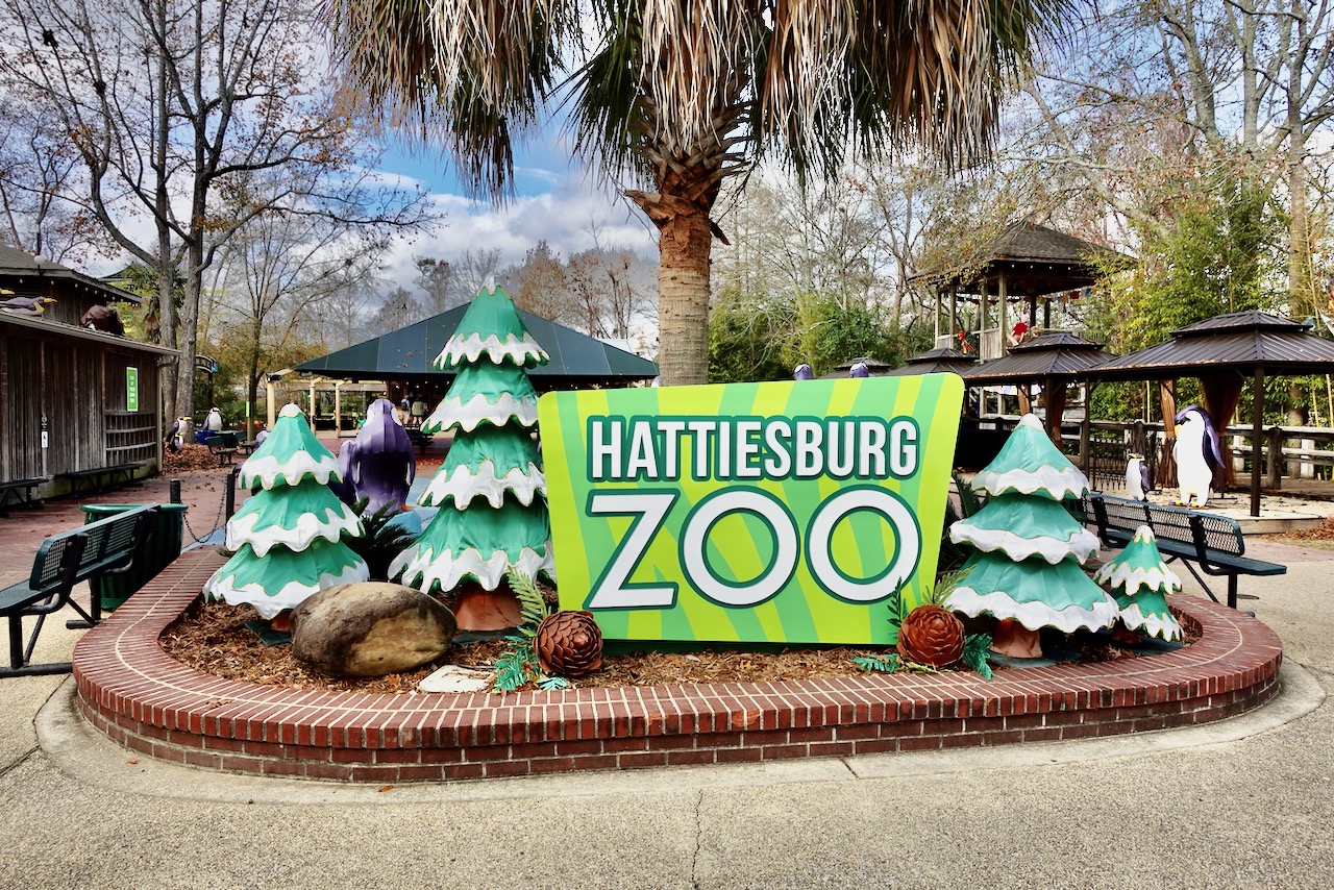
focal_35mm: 24
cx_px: 667
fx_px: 889
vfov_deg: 53.2
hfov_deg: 73.7
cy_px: 445
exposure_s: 1/640
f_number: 4
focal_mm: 9.4
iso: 125
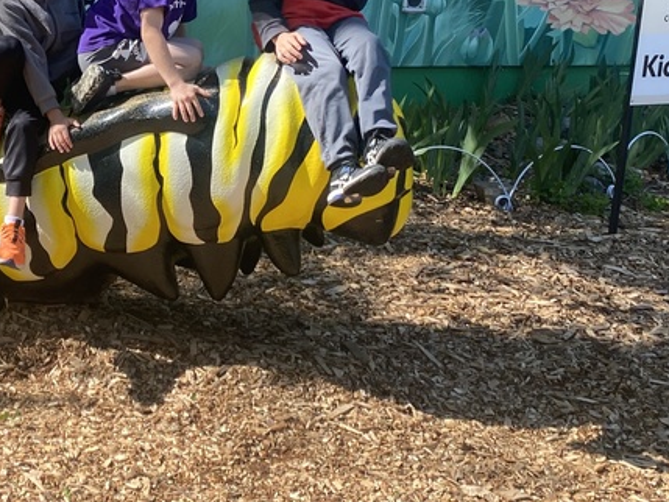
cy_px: 142
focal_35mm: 62
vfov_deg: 23.5
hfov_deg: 29.4
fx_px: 1199
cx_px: 25
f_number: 1.8
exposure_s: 1/747
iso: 32
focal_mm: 4.25
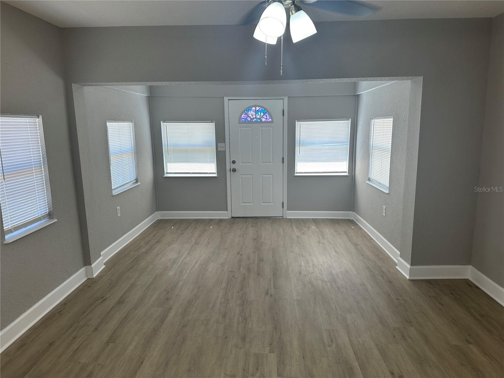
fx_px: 349
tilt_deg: -9.8
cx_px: 252
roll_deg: -0.2
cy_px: 189
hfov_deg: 71.6
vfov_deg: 56.8
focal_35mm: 24
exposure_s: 1/161
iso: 80
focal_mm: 6.86
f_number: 1.78
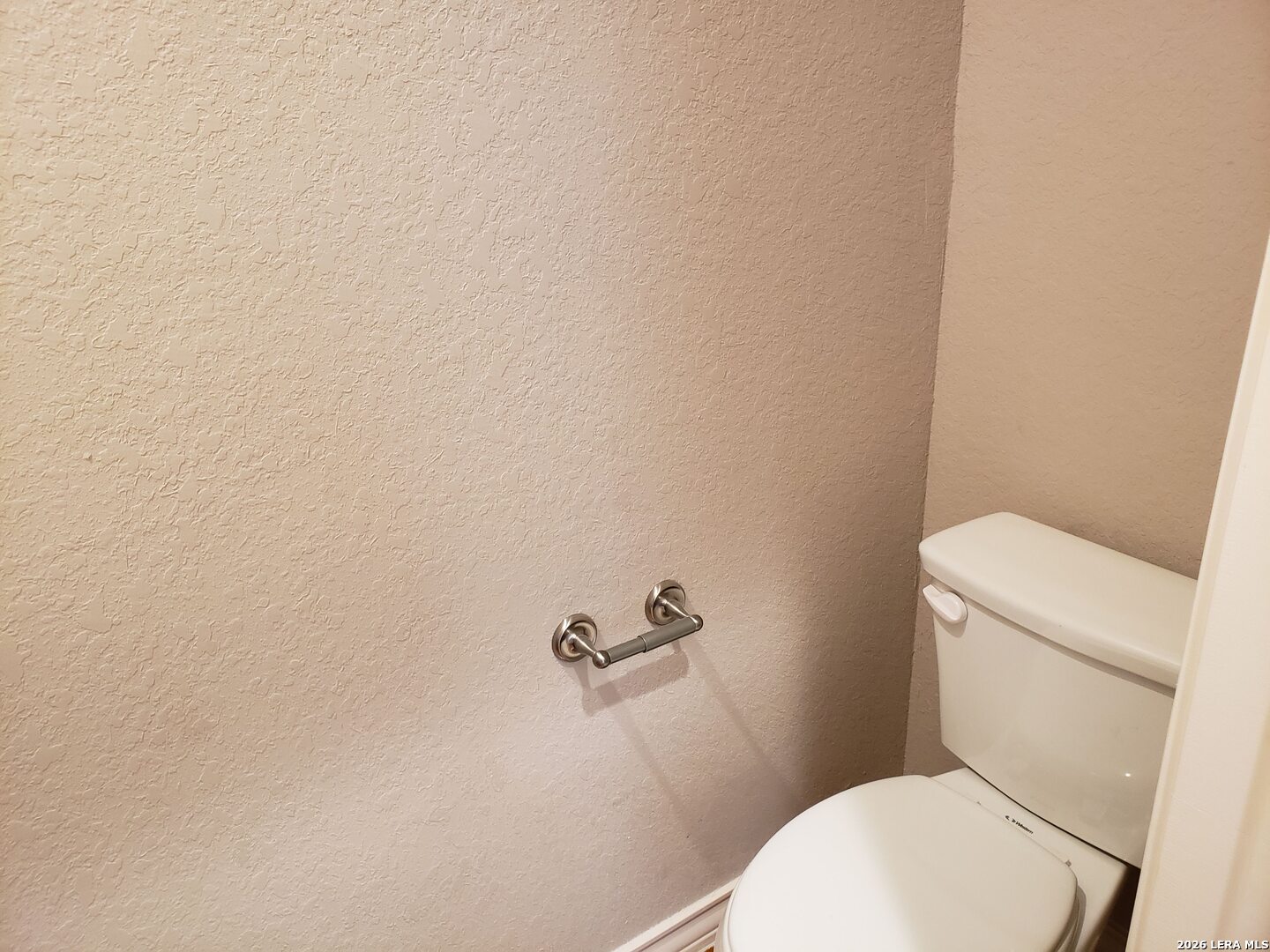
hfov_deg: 67.3
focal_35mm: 26
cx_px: 635
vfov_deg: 53.1
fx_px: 954
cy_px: 476
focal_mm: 4.3
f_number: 2.4
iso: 250
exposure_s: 1/20
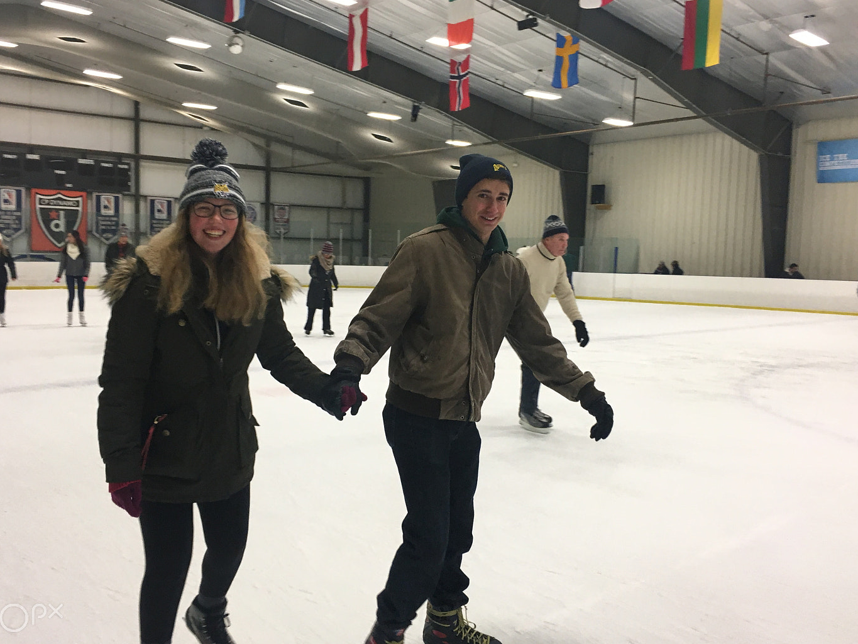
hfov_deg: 53.9
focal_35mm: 34
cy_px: 323
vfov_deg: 41.8
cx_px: 410
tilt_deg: -5.8
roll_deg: -0.8
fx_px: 843
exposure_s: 1/30
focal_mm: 4.15
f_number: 2.2
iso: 40
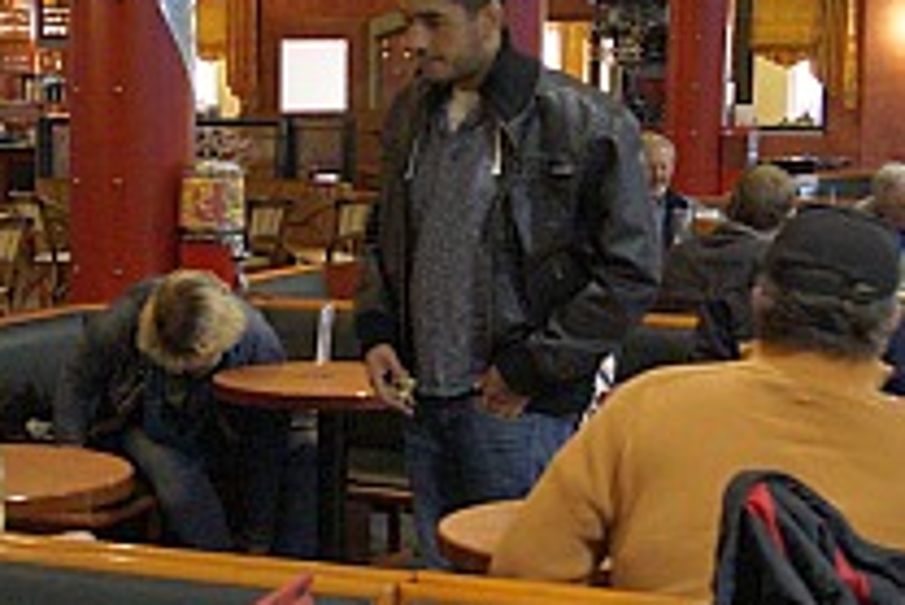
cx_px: 257
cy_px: 403
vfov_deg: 15.5
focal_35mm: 88
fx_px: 2214
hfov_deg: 22.9
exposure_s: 1/40
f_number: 3.5
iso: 3200
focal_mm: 20
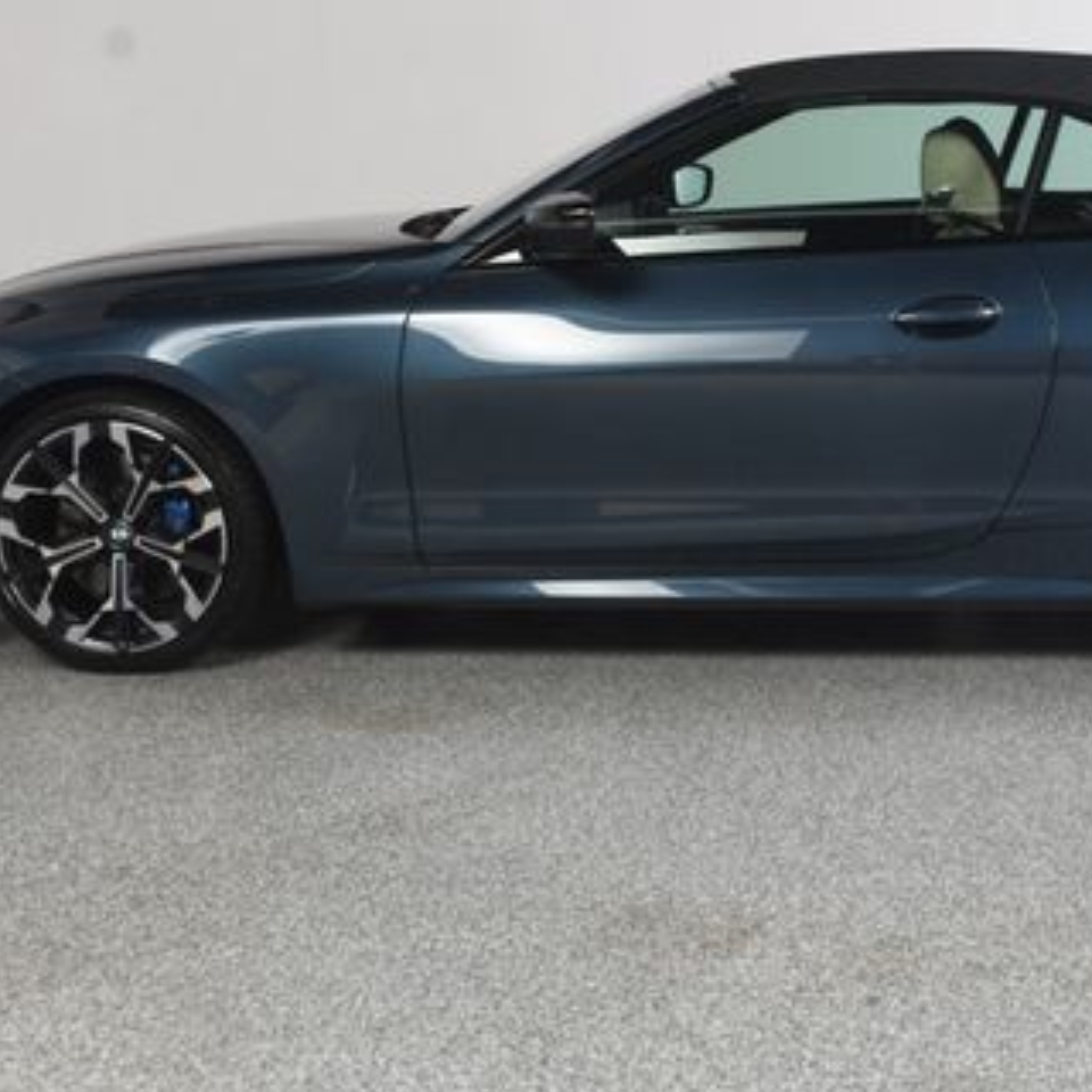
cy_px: 369
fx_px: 1999
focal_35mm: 56
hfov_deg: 29.9
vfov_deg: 30.3
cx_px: 867
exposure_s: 1/160
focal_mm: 22
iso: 100
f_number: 8
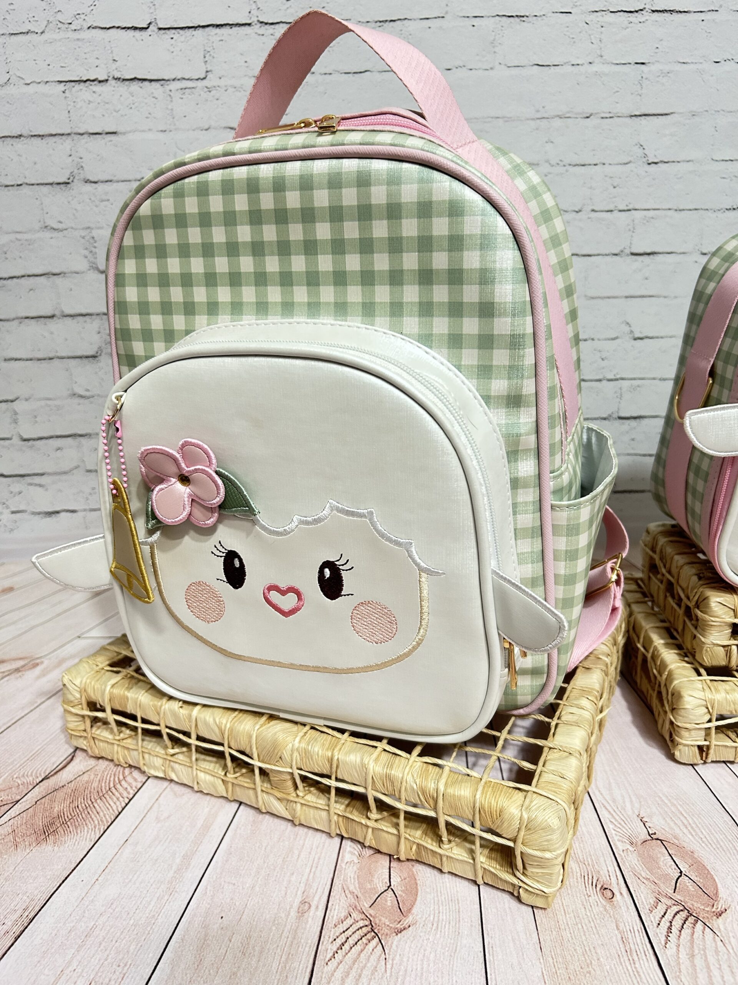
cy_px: 492
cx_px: 369
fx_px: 739
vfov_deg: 67.3
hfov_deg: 53.1
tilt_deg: -19.3
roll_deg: +2.1
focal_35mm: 26
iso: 250
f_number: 1.5
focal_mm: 5.7
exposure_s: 1/60
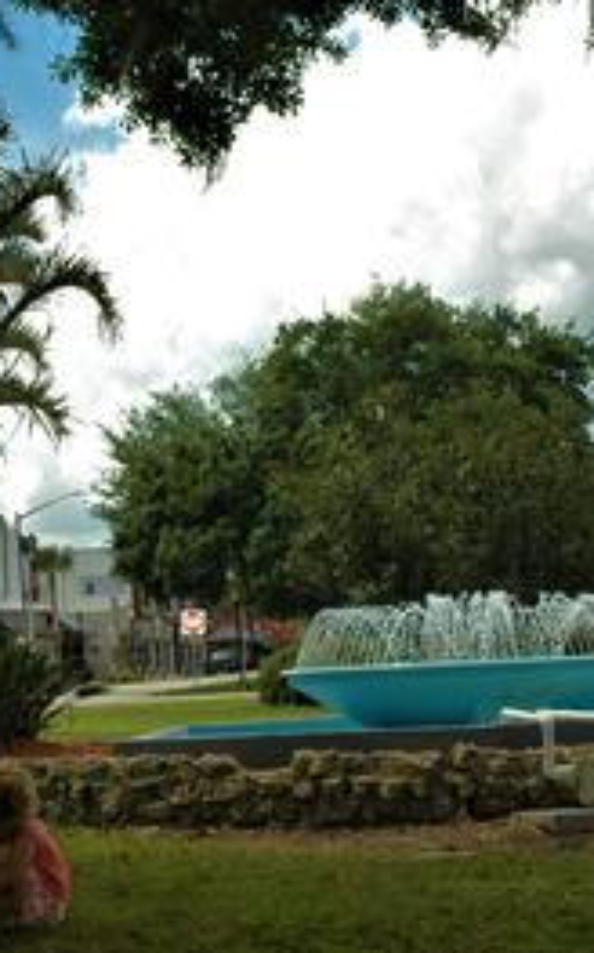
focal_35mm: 79
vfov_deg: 26.2
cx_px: 391
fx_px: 2050
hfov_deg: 16.5
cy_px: 475
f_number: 9
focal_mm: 34
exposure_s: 1/500
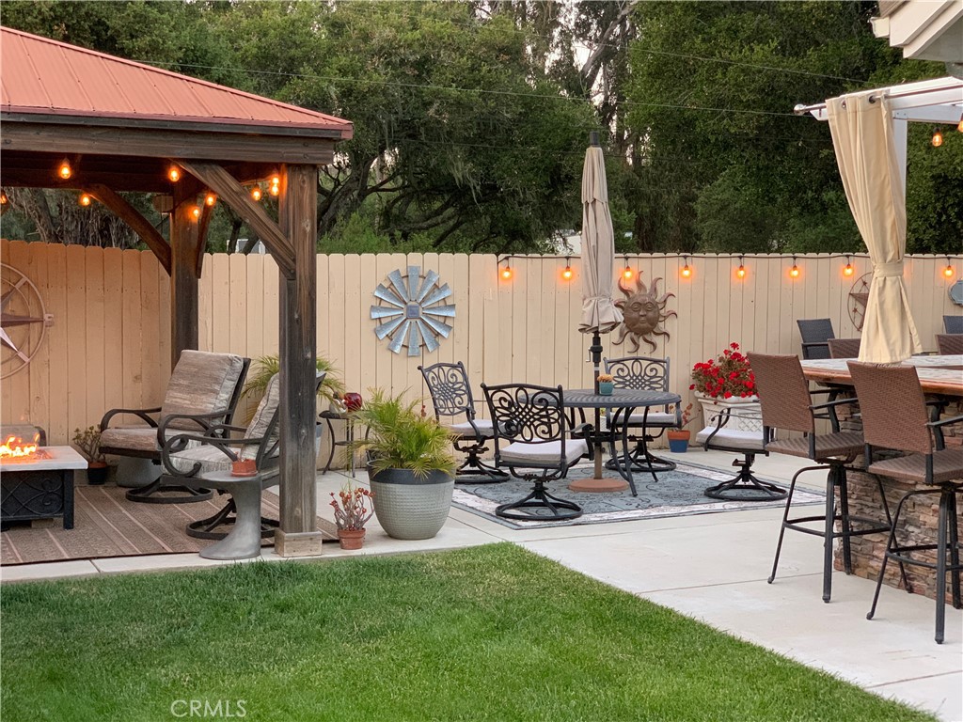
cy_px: 361
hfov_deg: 36.8
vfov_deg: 28.0
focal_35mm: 52
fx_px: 1447
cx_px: 482
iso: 200
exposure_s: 1/60
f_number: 2.4
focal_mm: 6
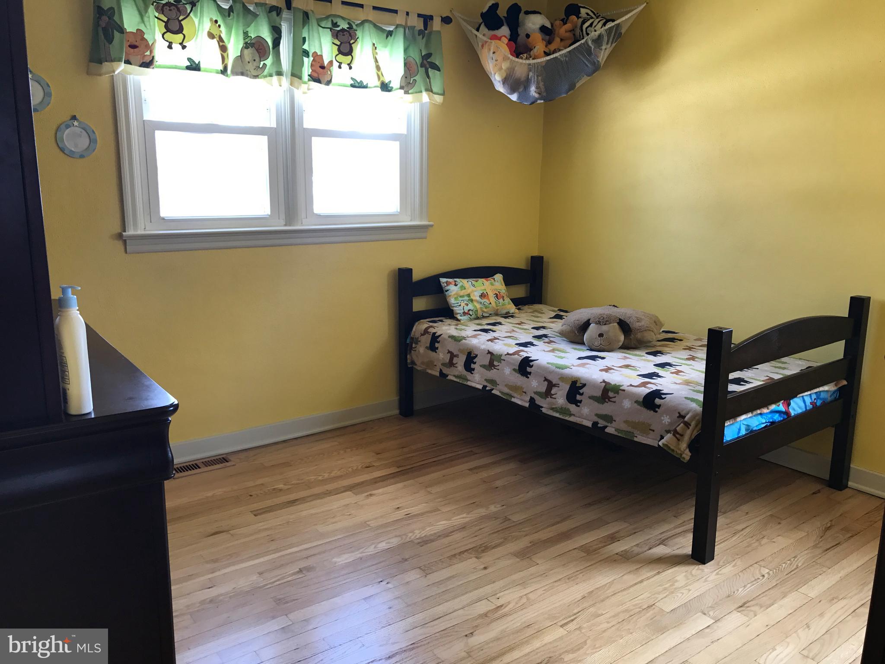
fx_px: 716
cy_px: 332
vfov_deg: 49.7
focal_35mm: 28
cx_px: 442
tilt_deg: -10.9
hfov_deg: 63.4
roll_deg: +1.1
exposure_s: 1/40
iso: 20
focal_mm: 3.99
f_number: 1.8
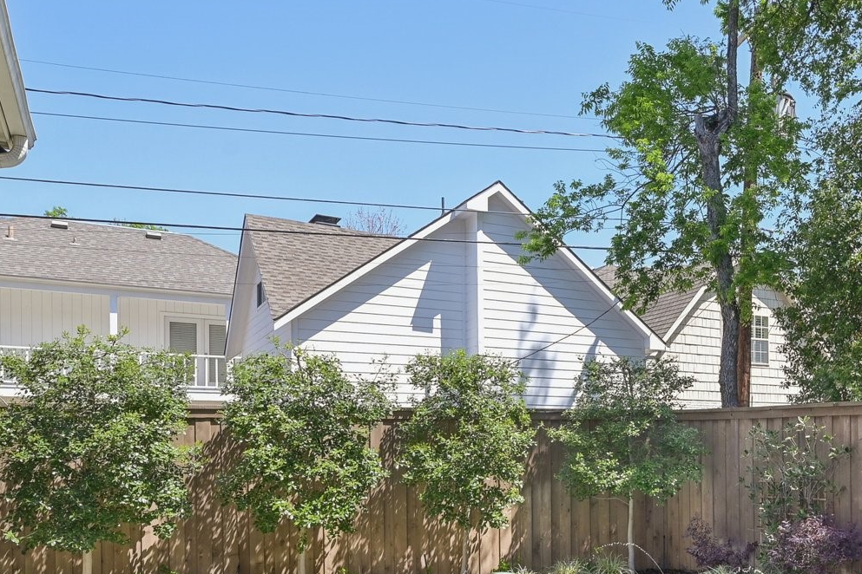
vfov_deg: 37.8
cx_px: 678
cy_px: 435
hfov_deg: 52.5
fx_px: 815
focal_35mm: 34
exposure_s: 1/500
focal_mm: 16.5
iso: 400
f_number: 8
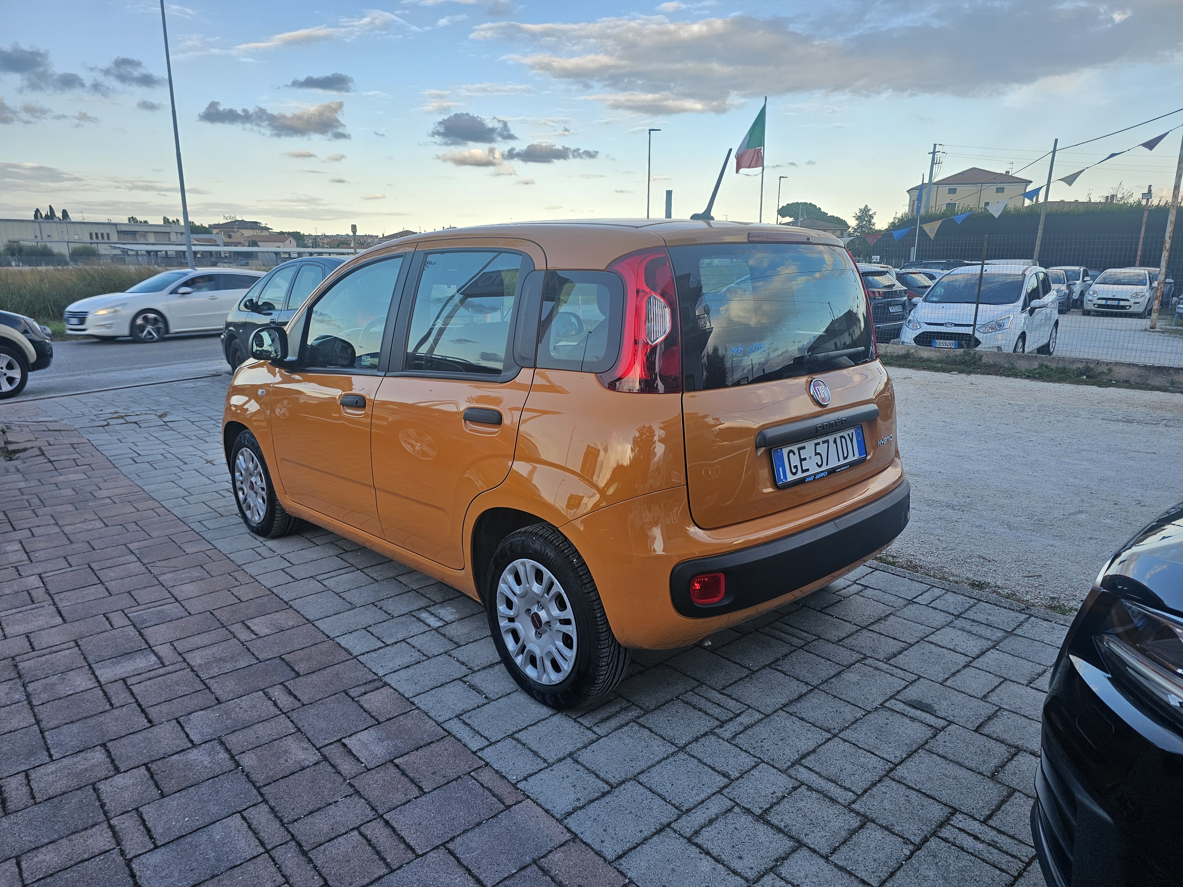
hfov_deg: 73.9
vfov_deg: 58.9
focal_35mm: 23
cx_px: 592
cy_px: 444
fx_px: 786
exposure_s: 1/180
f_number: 1.7
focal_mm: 6.3
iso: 16
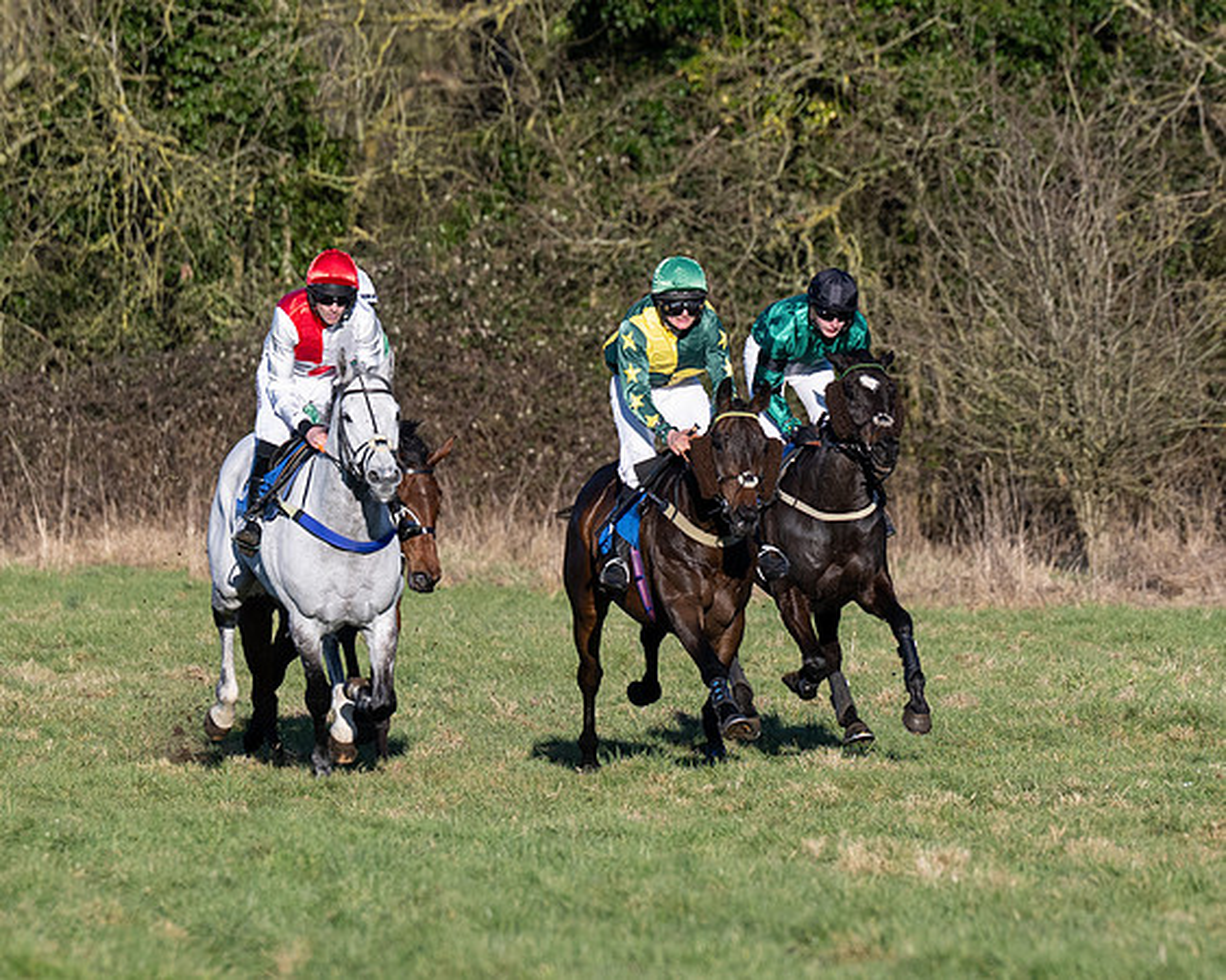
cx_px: 820
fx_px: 16354
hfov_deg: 4.3
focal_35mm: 451
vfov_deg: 3.4
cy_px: 463
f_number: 4
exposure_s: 1/2500
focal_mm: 170
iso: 200
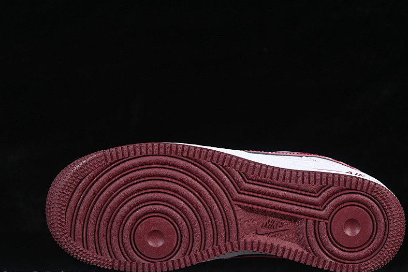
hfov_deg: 21.2
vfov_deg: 14.2
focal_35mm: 96
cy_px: 165
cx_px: 225
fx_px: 1088
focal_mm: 50
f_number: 6.3
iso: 160
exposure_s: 1/80
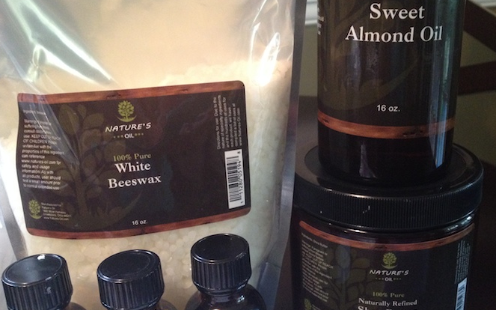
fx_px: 568
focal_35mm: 42
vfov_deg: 30.5
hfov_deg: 47.1
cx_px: 275
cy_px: 165
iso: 320
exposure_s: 1/20
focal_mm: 4.28
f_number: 2.4
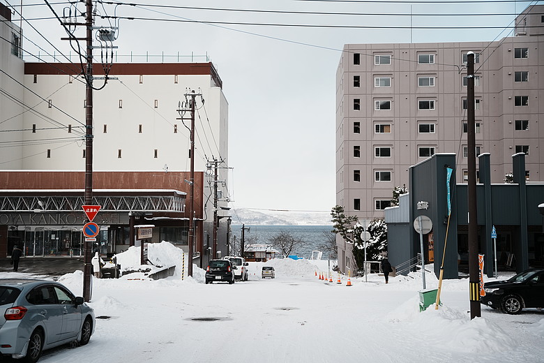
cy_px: 182
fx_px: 606
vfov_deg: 33.3
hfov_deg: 48.4
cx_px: 272
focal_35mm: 40
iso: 250
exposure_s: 1/5000
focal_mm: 40.1
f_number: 2.8
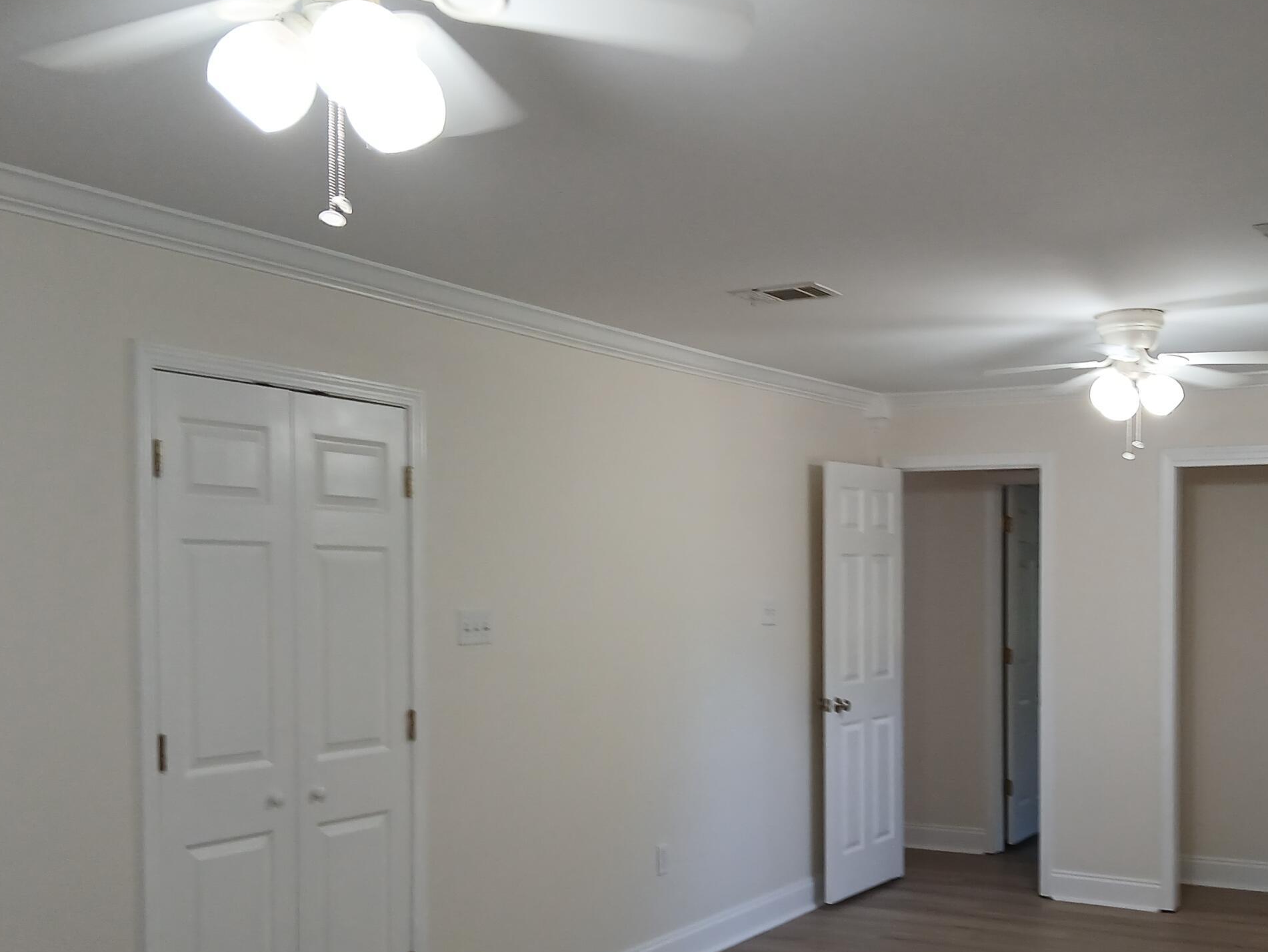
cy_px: 591
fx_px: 1502
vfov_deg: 35.0
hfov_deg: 45.3
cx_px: 813
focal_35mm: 41
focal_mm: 3.98
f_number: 1.8
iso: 125
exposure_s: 1/60
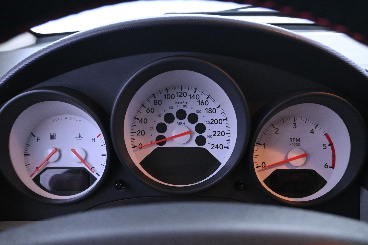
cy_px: 122
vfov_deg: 39.1
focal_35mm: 34
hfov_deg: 56.1
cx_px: 184
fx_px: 345
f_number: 4.5
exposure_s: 1/40
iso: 6400
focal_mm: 22.5
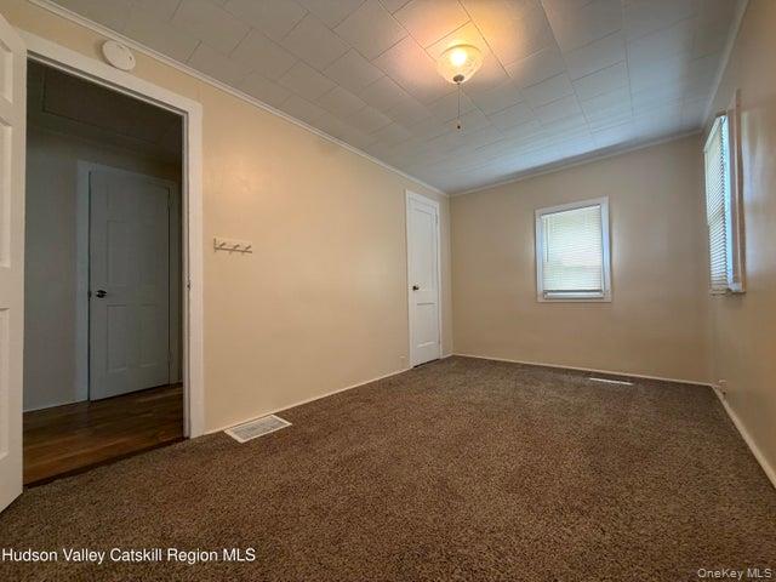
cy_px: 291
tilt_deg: +2.7
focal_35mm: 14
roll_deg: +0.9
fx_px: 314
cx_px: 388
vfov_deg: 85.7
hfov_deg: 102.1
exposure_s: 1/60
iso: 250
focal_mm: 2.22
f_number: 2.2
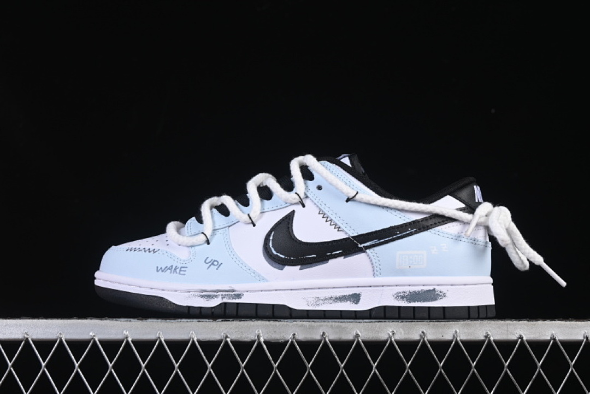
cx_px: 295
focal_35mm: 75
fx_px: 1229
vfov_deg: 18.2
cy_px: 197
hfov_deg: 27.0
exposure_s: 1/60
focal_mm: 50
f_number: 8
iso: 160
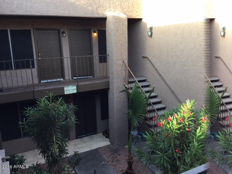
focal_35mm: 31
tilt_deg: -13.7
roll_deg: +0.3
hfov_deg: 58.4
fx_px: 208
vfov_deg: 45.4
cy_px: 87
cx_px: 116
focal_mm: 3.3
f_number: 2.4
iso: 40
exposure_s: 1/120
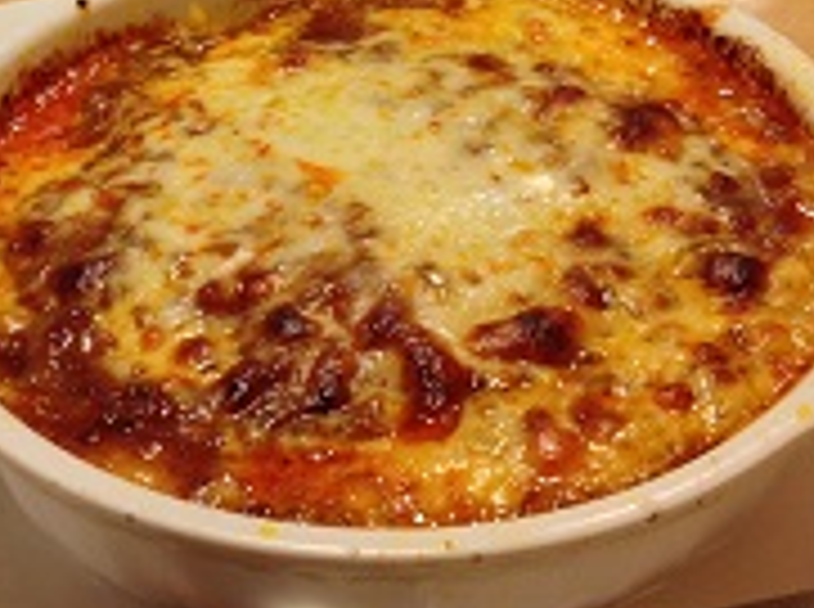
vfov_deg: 19.2
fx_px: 1784
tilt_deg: -37.1
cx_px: 243
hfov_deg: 25.5
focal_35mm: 76
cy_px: 167
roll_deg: +5.5
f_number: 2.4
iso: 125
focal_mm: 4.28
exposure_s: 1/20
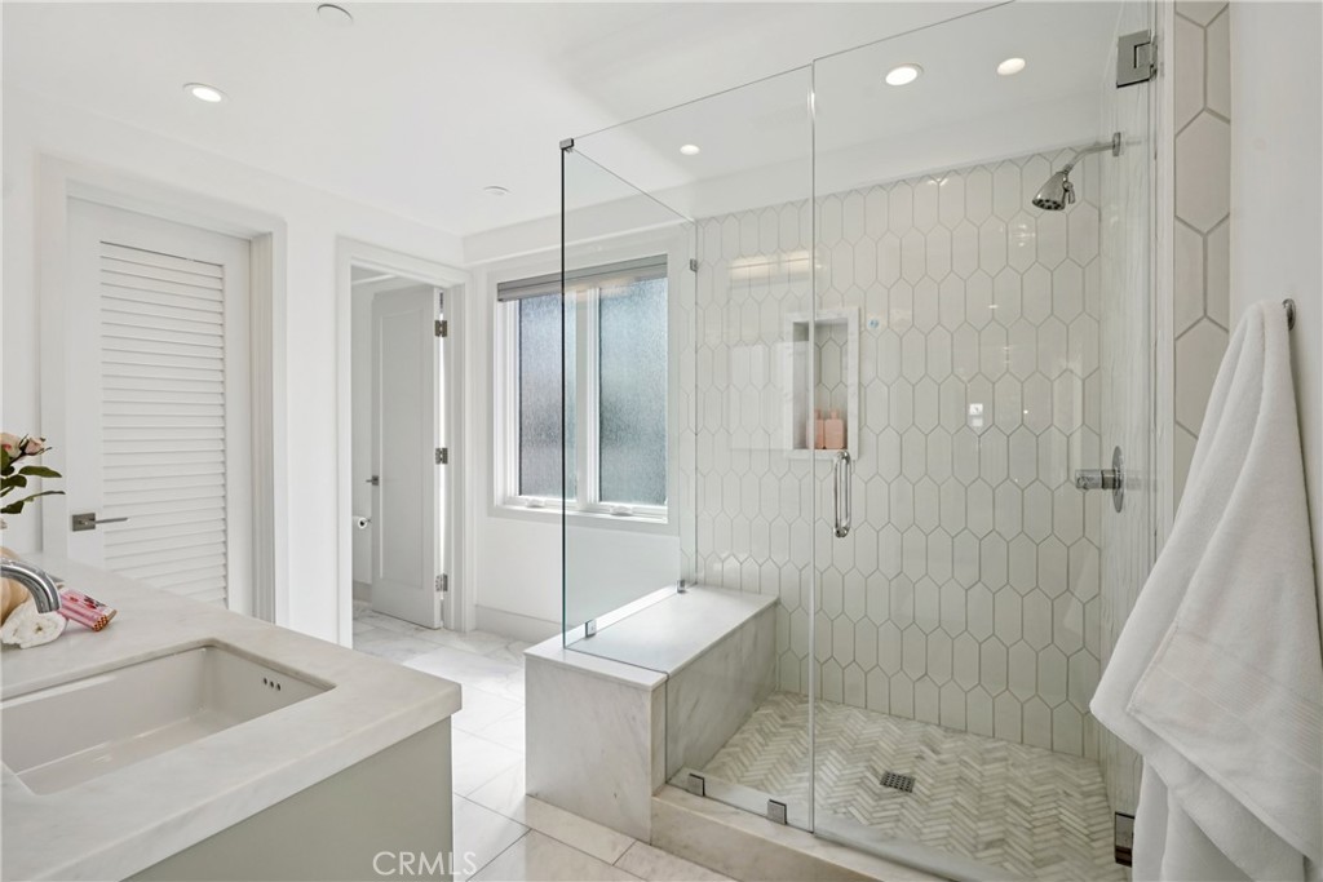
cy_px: 441
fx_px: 588
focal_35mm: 16
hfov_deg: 96.7
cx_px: 662
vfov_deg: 73.8
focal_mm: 16
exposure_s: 1/320
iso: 400
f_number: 8
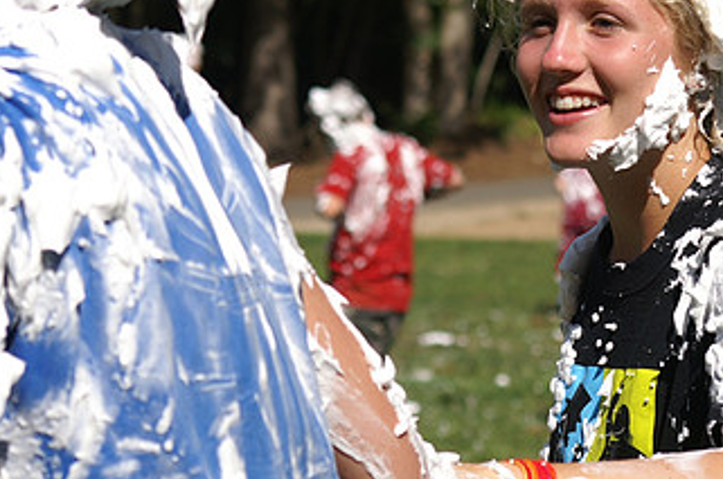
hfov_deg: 10.8
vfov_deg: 7.2
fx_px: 3810
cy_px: 202
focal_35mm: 190
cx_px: 529
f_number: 8
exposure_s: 1/640
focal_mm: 70
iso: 100
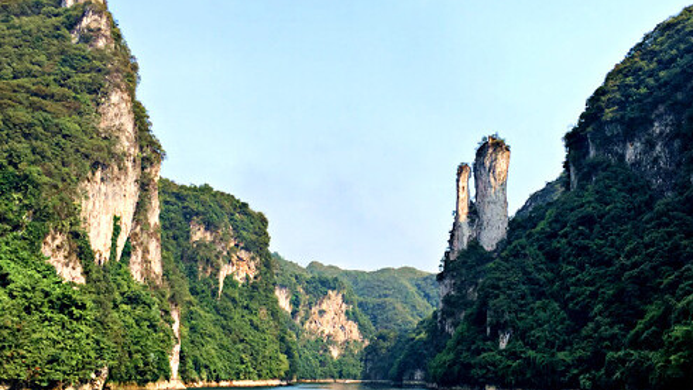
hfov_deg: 45.3
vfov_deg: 26.5
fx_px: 827
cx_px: 412
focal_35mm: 45
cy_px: 172
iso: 25
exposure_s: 1/732
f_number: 2.2
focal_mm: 4.15
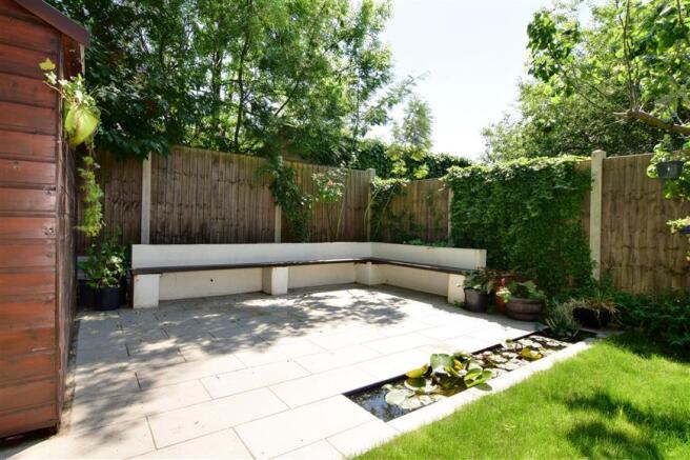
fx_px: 345
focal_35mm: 18
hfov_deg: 90.0
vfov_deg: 67.4
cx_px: 345
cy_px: 230
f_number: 18
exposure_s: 1/80
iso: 160
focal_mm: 12
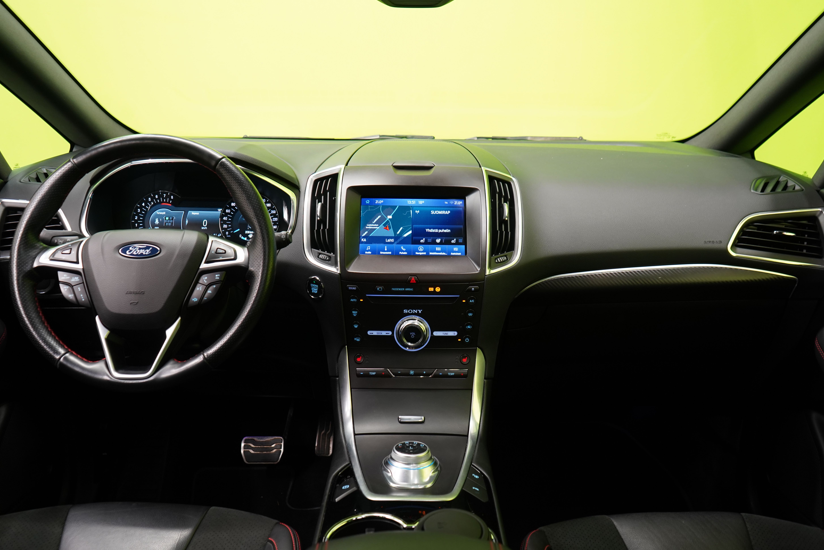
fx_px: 664
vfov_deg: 45.0
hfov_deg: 63.7
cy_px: 281
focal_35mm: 29
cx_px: 415
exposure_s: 1/25
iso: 1250
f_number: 5
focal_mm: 28
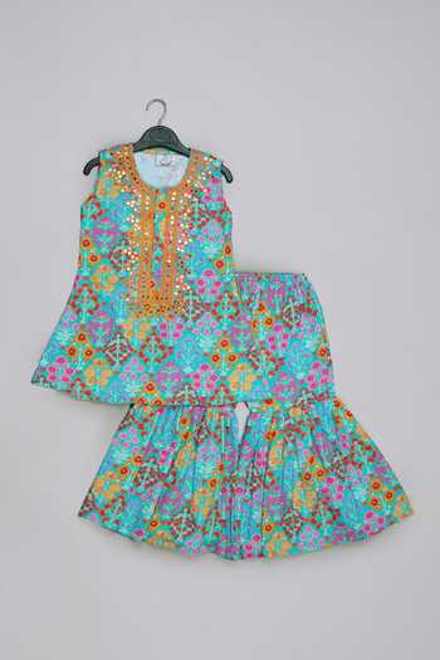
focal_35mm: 50
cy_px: 330
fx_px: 917
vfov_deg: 39.6
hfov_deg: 27.0
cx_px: 220
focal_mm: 50
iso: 125
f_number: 8
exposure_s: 1/100
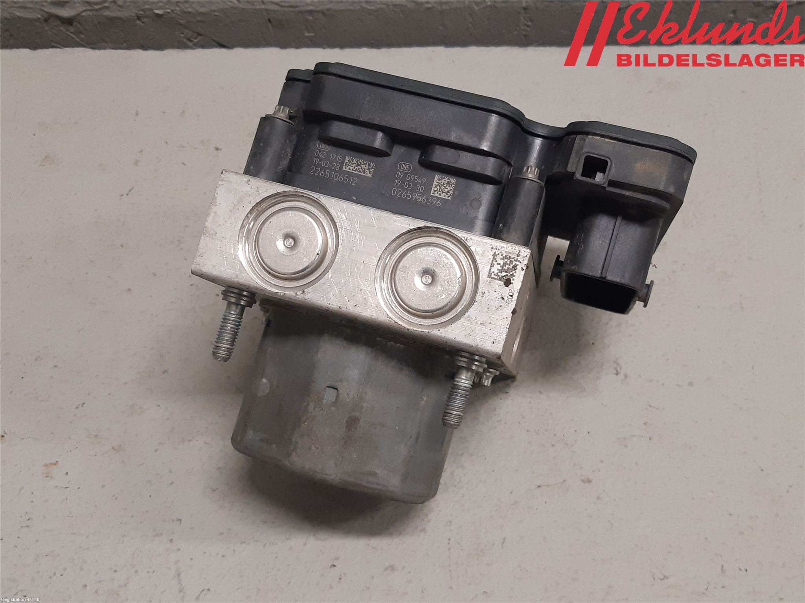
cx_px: 402
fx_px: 605
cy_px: 302
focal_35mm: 26
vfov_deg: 53.1
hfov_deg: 67.3
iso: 160
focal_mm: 3.93
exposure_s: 1/60
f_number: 1.7
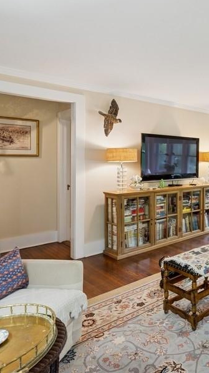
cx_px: 239
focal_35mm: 27
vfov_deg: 69.7
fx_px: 266
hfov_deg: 35.5
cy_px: 166
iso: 200
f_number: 8
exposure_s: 1/20
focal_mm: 15
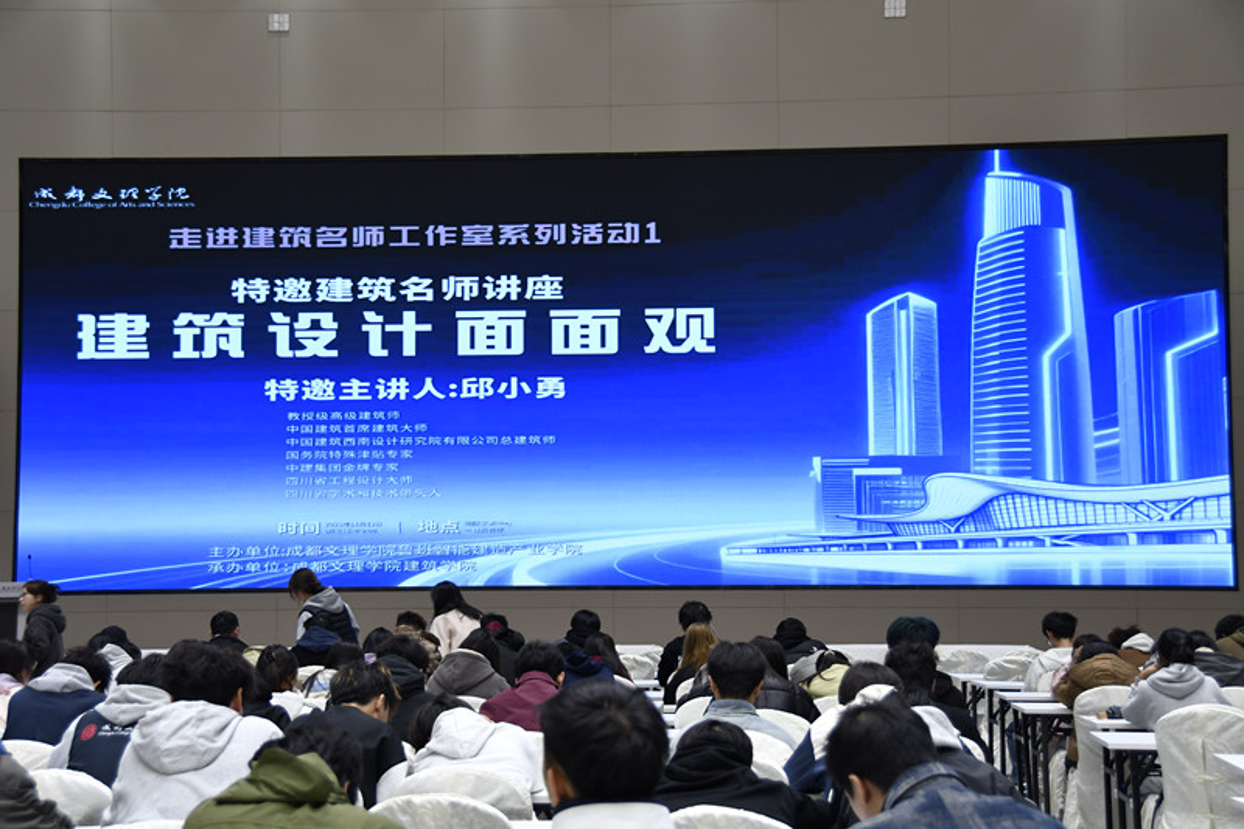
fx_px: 1865
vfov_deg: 25.0
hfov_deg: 36.9
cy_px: 414
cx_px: 622
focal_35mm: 54
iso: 500
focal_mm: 36
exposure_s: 1/100
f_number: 4.2
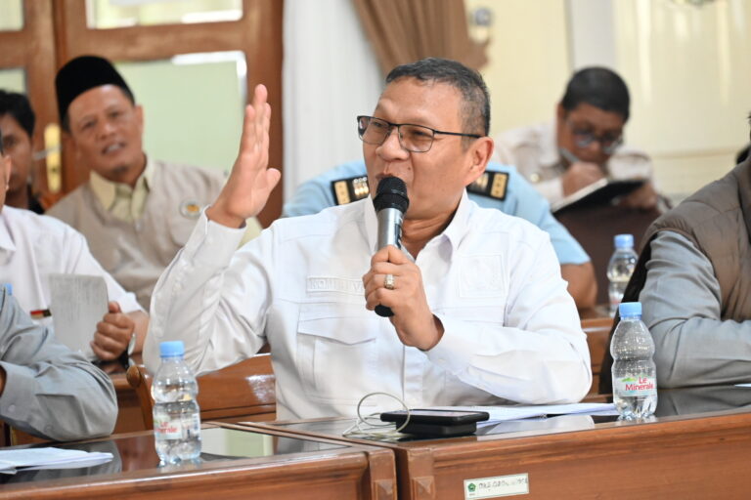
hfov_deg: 10.3
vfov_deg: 6.9
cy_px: 250
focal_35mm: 200
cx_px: 376
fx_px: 4172
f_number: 6.3
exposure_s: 1/125
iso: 9000
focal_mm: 200
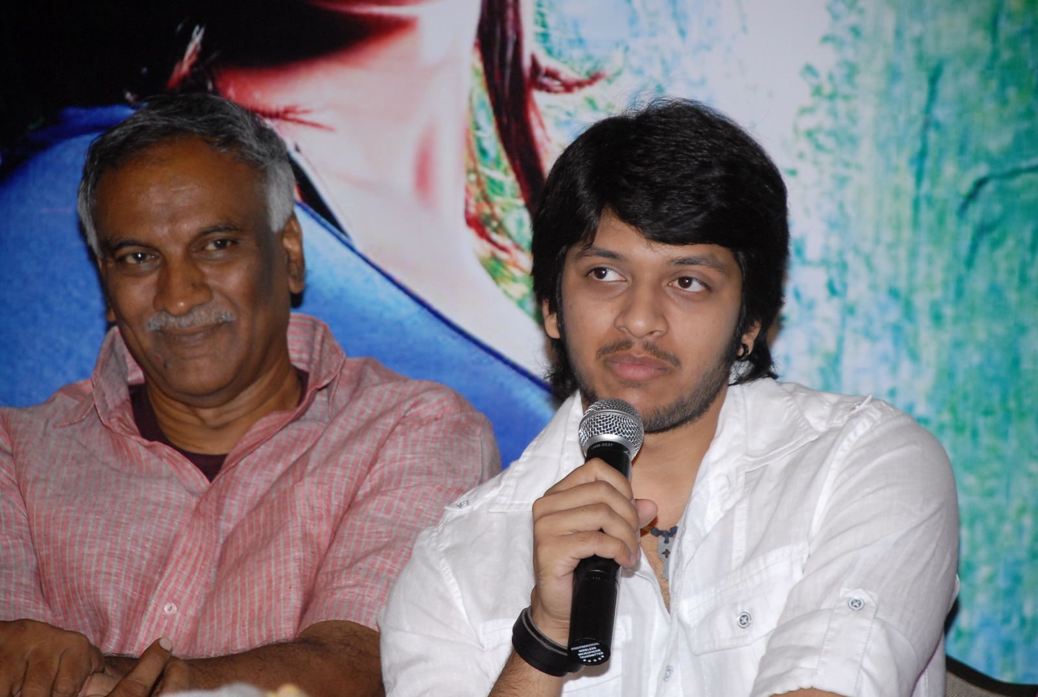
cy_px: 348
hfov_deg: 10.1
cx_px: 519
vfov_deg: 6.8
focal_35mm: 202
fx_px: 5851
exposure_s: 1/125
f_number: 5.6
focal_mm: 135
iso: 500
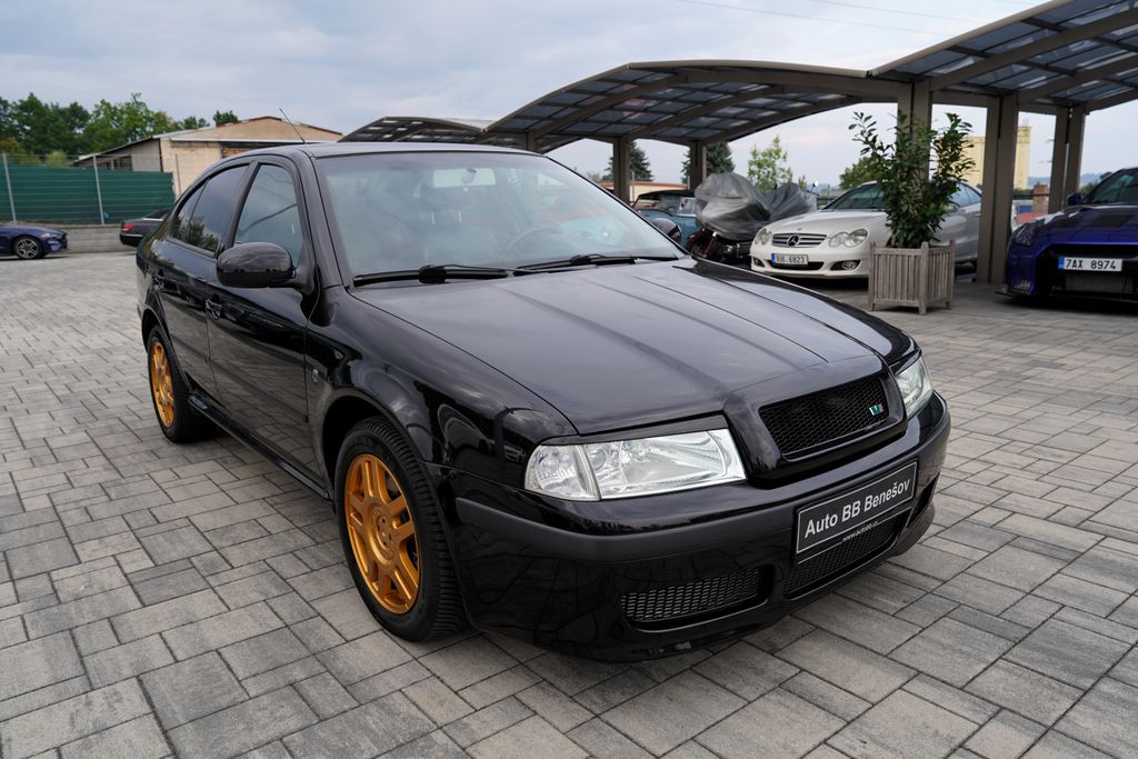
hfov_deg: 71.5
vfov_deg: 51.3
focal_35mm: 25
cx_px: 569
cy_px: 380
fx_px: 790
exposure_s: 1/100
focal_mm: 25
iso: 100
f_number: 5.6
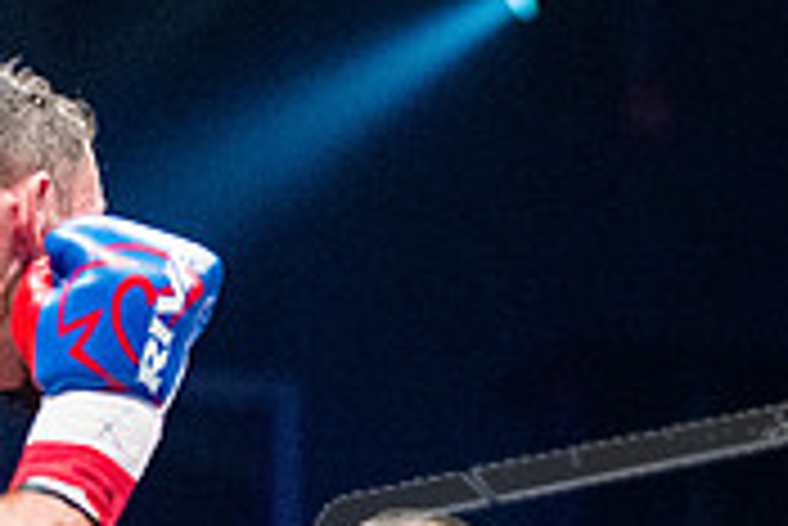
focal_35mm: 248
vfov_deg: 5.5
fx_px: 5433
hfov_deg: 8.3
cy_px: 573
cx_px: 324
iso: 6400
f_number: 1.4
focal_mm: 50
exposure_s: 1/1600
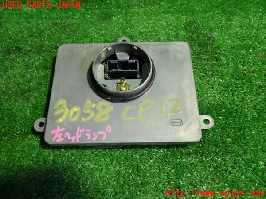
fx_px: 231
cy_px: 100
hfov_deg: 60.0
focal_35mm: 30
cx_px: 133
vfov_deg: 46.8
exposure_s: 1/40
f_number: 2.3
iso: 200
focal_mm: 5.4
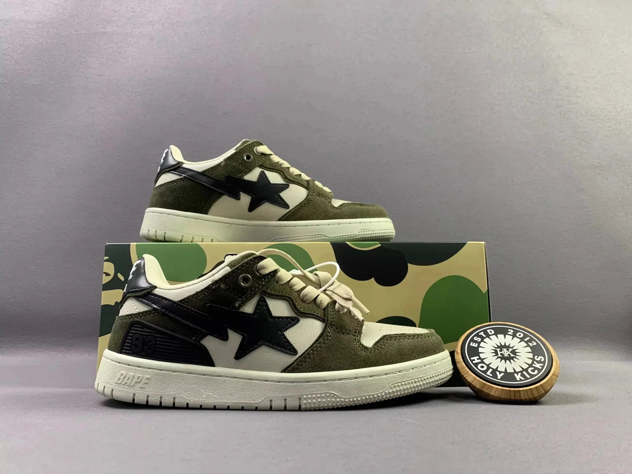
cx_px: 316
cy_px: 237
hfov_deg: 67.3
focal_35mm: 26
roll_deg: +0.1
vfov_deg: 53.1
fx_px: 475
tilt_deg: +8.0
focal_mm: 4.25
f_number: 1.8
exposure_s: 1/86
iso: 100
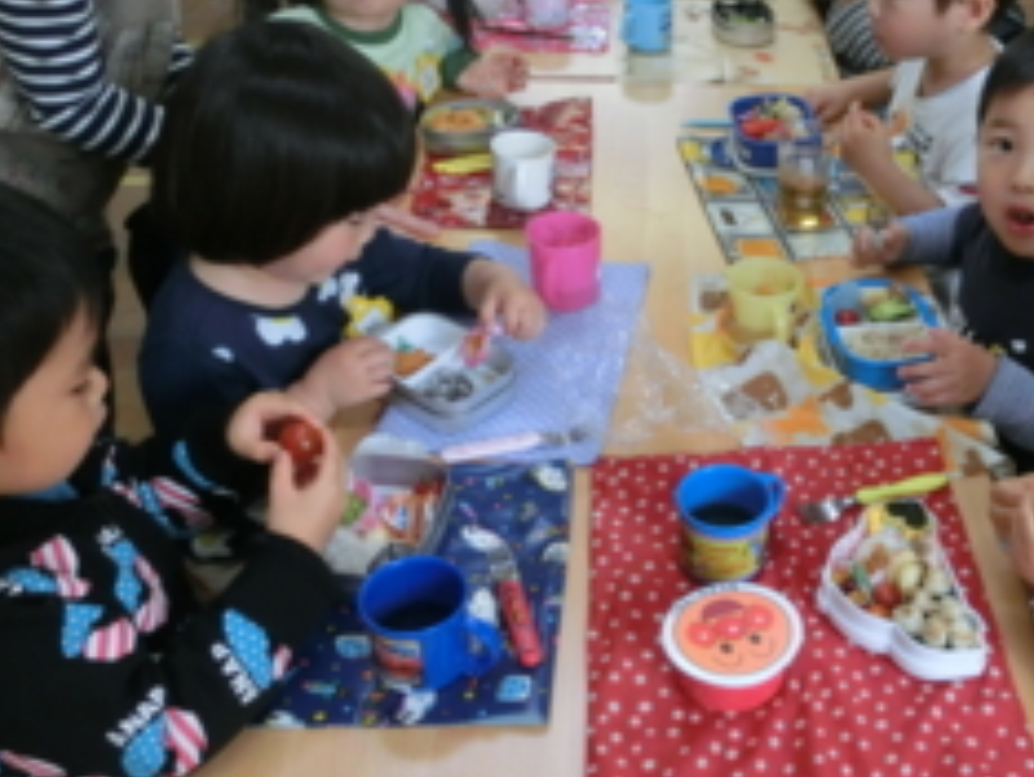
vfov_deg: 35.1
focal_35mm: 41
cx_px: 778
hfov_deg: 44.2
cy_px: 331
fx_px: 1226
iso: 250
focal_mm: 4.24
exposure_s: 1/125
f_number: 3
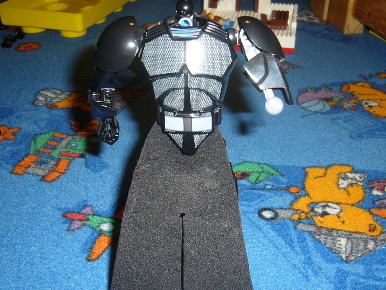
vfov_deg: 35.9
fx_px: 446
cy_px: 156
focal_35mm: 40
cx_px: 200
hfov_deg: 46.8
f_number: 2.8
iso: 100
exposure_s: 1/30
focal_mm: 5.8
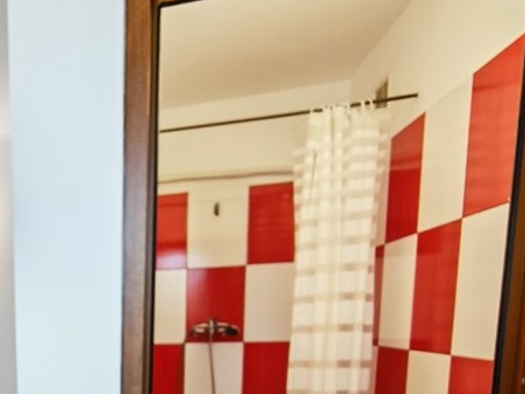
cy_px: 393
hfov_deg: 46.0
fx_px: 485
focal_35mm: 32
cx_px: -19
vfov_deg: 39.1
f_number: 2
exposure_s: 1/33
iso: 160
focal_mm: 1.82
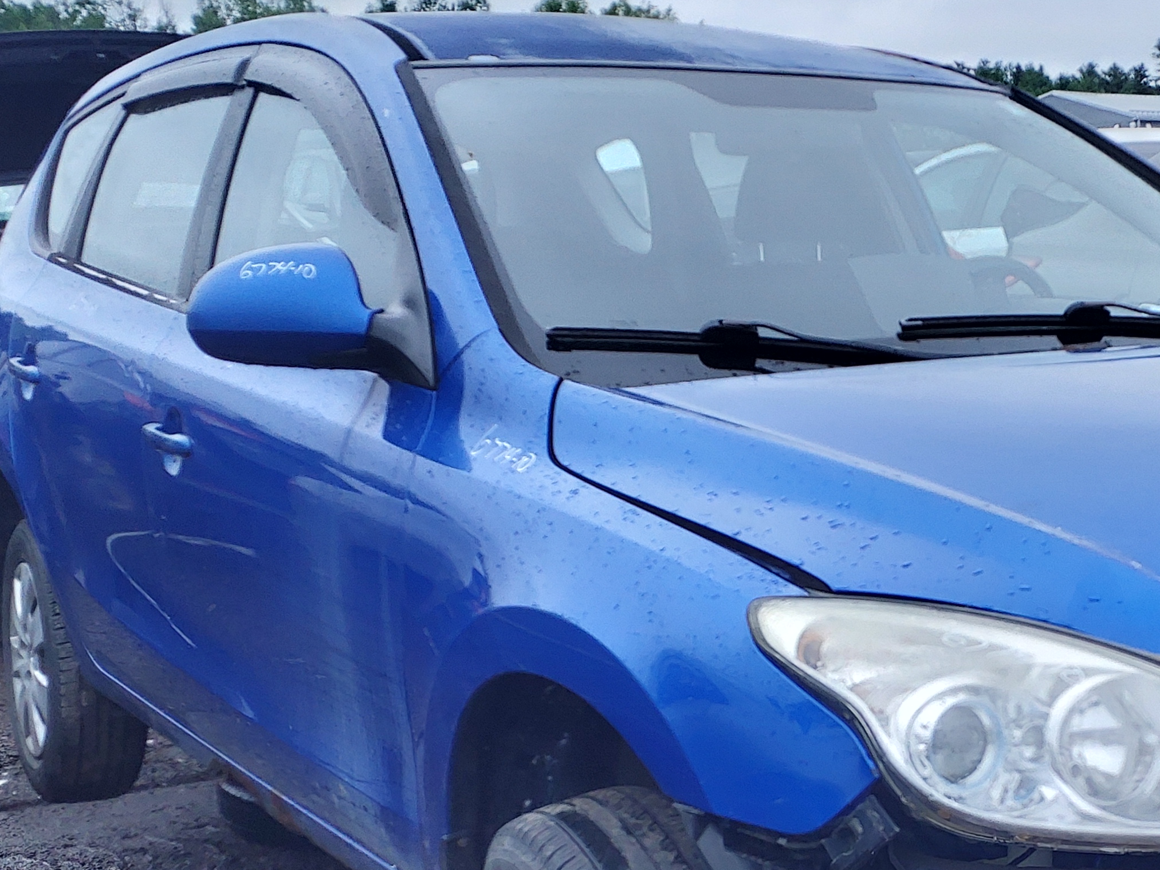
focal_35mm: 53
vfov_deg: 26.8
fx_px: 1776
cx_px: 935
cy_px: 744
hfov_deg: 35.0
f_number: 1.9
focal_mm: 3.58
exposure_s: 1/120
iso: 50
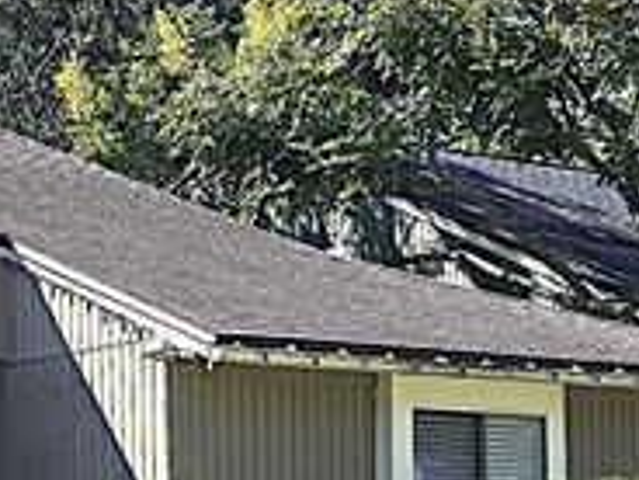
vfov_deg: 11.5
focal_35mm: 128
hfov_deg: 14.9
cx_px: -122
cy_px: 483
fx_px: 2363
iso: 12
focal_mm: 6.3
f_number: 1.7
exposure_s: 1/621
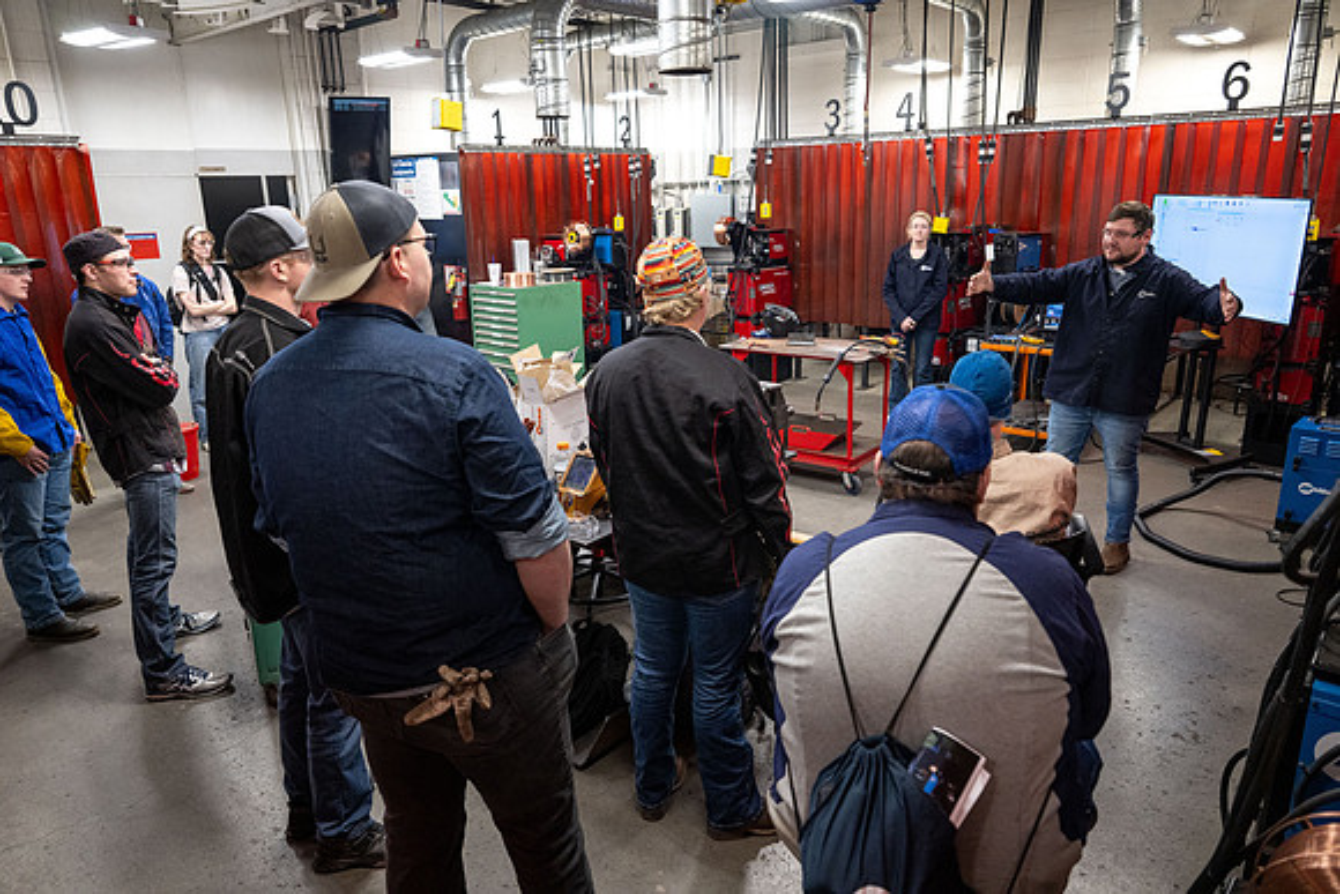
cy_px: 447
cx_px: 670
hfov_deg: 73.7
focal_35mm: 24
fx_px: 894
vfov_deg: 53.2
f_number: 3.2
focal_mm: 24
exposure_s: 1/320
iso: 1600
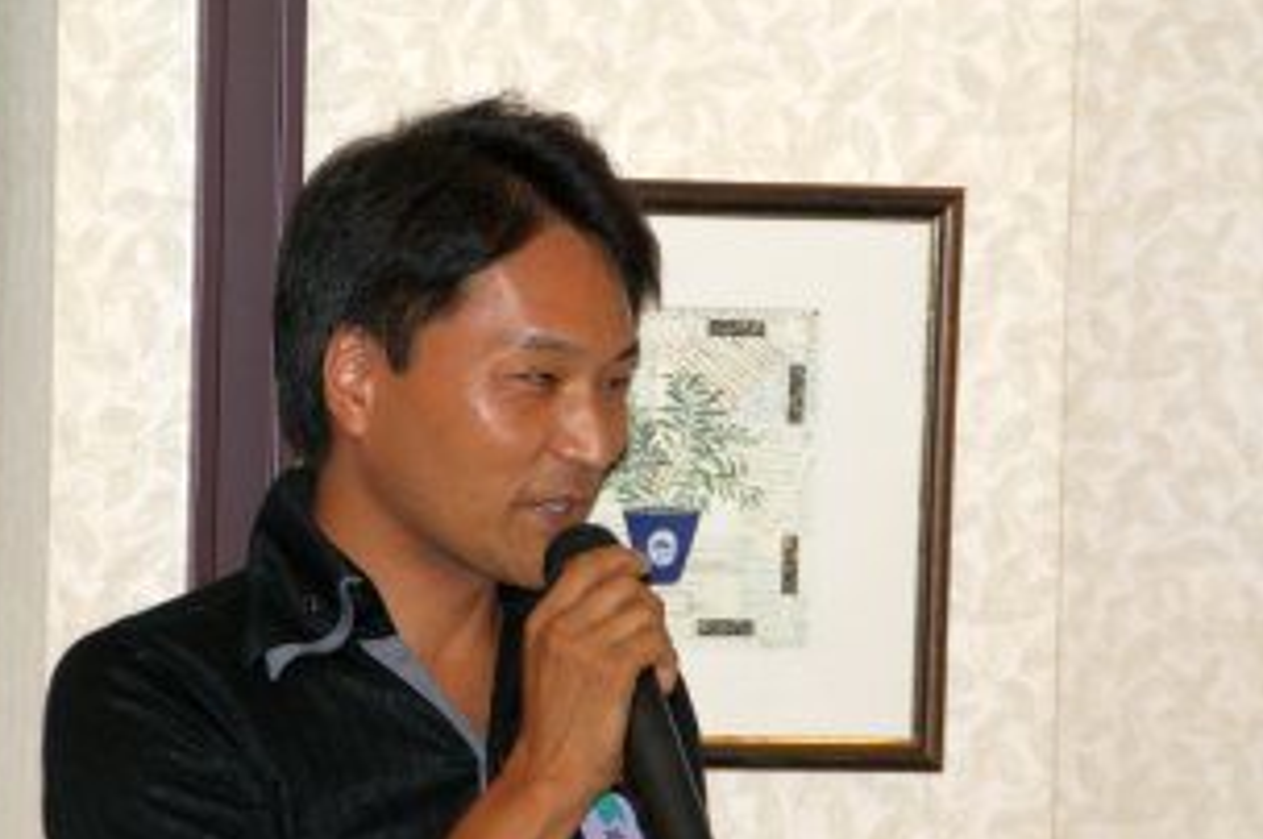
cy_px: 469
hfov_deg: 8.7
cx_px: 569
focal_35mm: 237
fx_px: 8306
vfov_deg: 5.8
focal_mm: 120
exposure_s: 1/125
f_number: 6.3
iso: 400
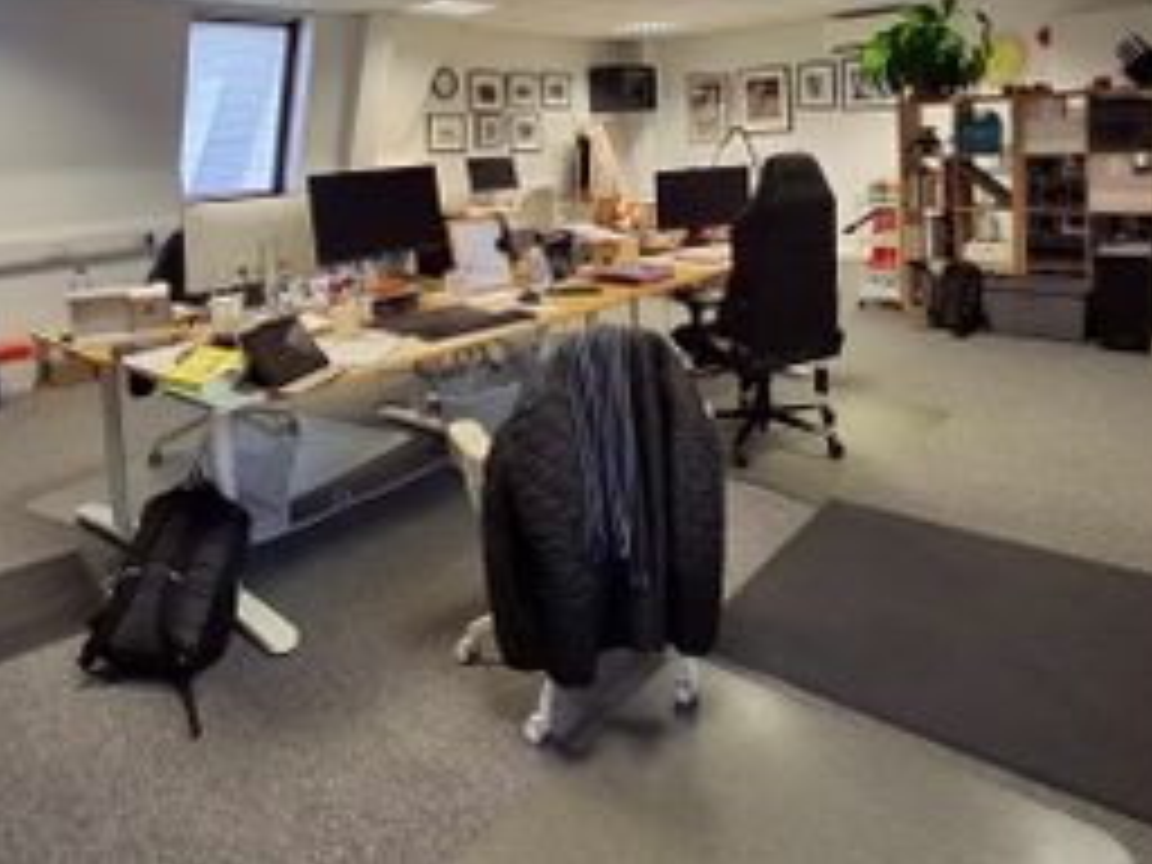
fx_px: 832
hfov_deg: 69.4
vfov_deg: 52.0
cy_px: 194
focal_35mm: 25
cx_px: 603
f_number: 2.2
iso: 100
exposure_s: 1/40
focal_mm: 1.64
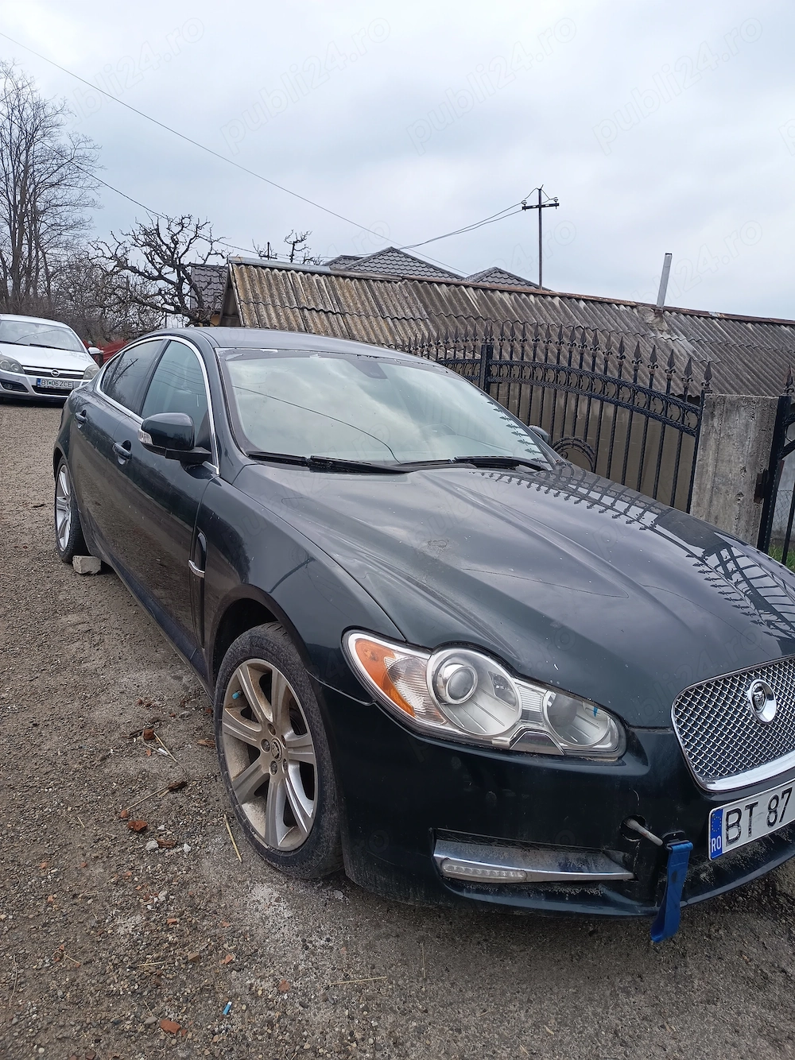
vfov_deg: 71.6
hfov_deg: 56.8
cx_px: 398
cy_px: 530
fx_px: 735
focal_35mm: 24
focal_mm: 5.27
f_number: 1.7
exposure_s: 1/352
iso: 50
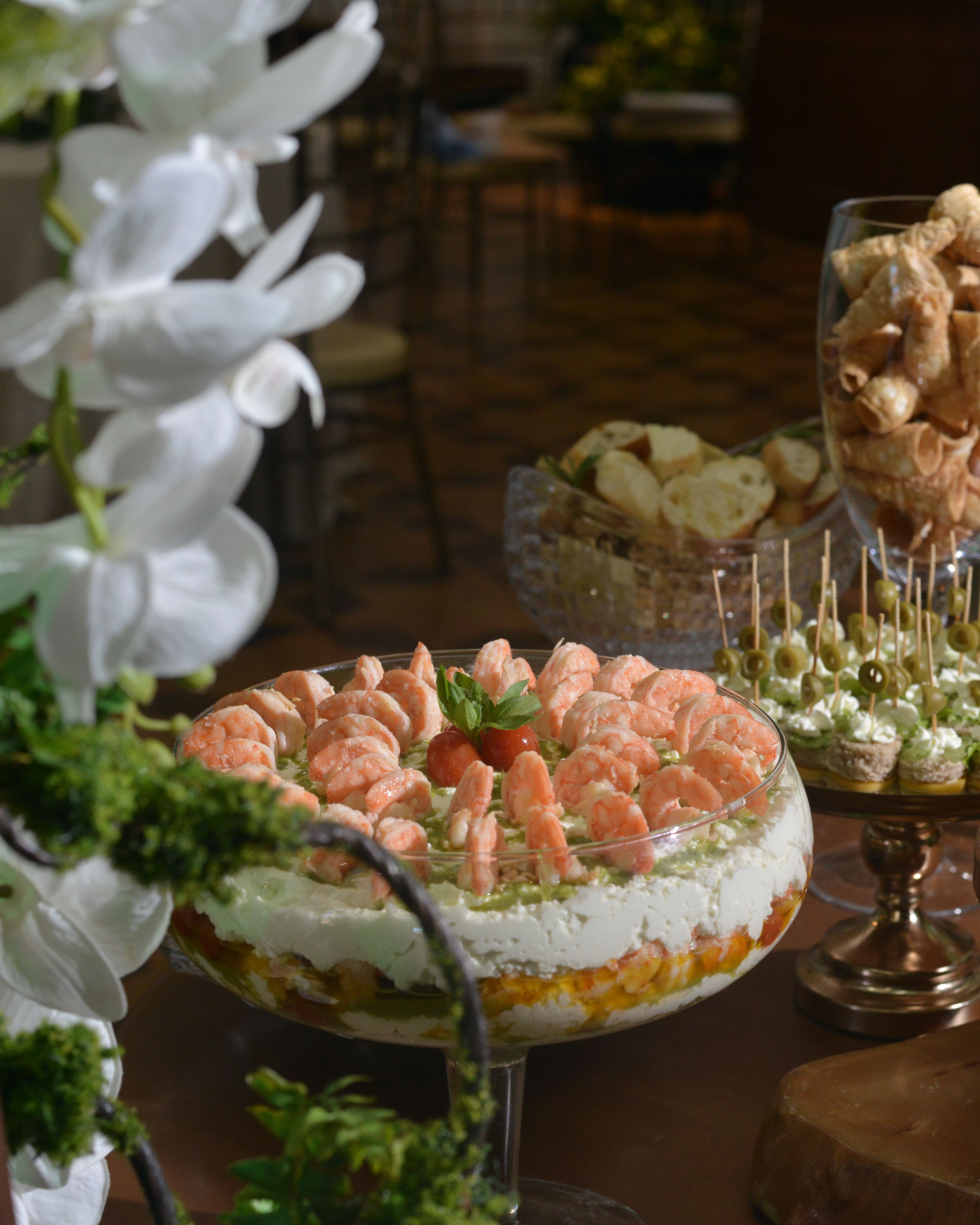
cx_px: 761
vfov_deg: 26.8
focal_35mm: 71
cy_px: 608
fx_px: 2574
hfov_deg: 21.3
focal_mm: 50
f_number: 6.3
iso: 800
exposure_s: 1/60
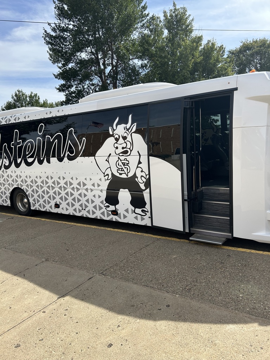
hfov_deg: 53.1
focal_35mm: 26
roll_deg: +2.1
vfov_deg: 67.3
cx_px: 135
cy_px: 180
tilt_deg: -6.5
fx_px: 270
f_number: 1.5
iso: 50
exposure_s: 1/3165
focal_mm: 5.7
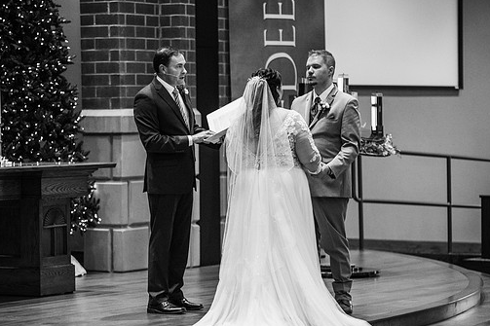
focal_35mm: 150
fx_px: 2041
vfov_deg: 9.1
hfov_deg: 13.7
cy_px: 169
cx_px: 278
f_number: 2.8
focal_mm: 130
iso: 2000
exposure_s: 1/250
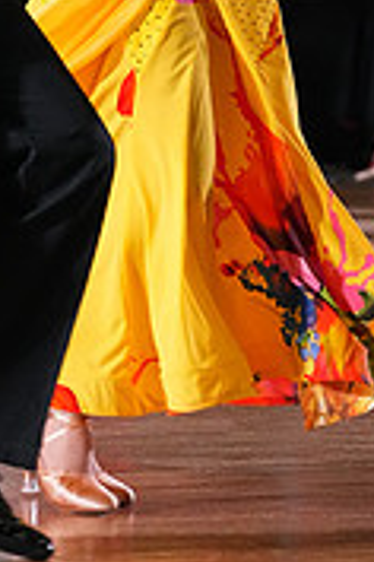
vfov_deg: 4.8
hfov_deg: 3.2
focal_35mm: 426
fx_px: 6638
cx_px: 151
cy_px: -111
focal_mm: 130
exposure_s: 1/400
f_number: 5
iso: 6400
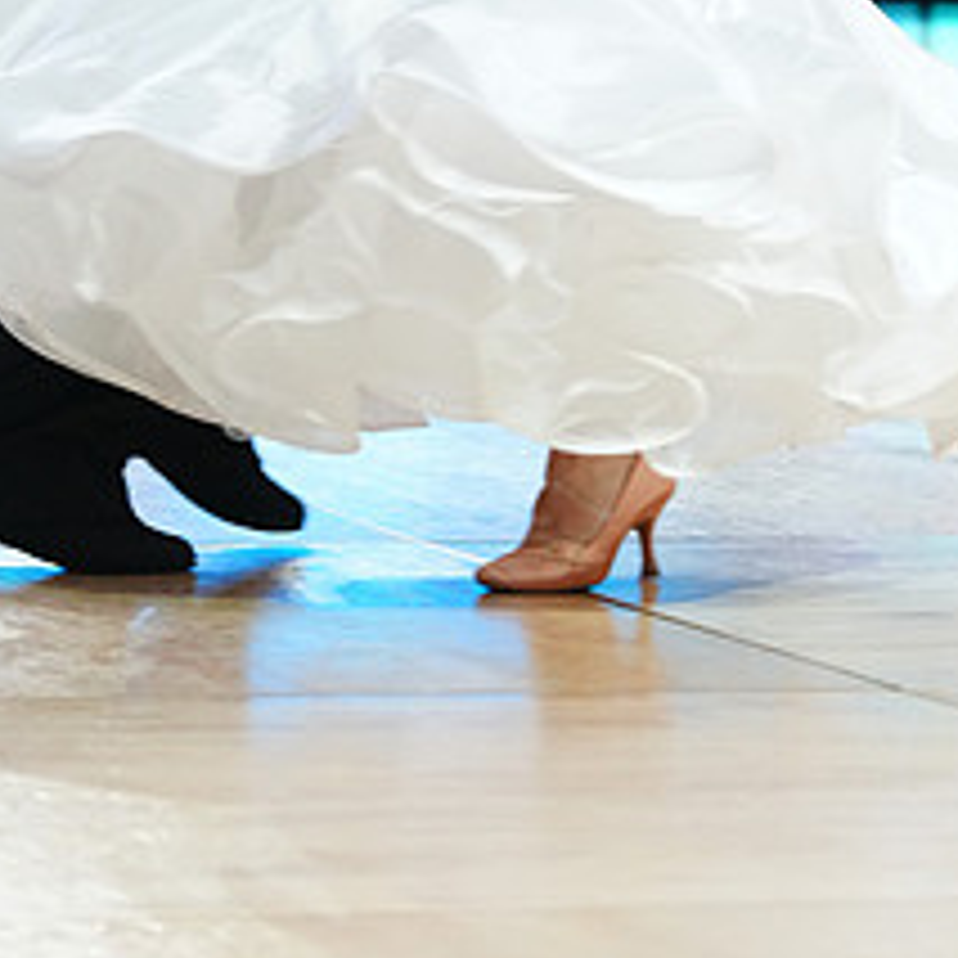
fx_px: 9769
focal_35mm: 312
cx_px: 636
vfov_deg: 5.6
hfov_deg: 5.6
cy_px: -319
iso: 2500
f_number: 4
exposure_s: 1/320
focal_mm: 135
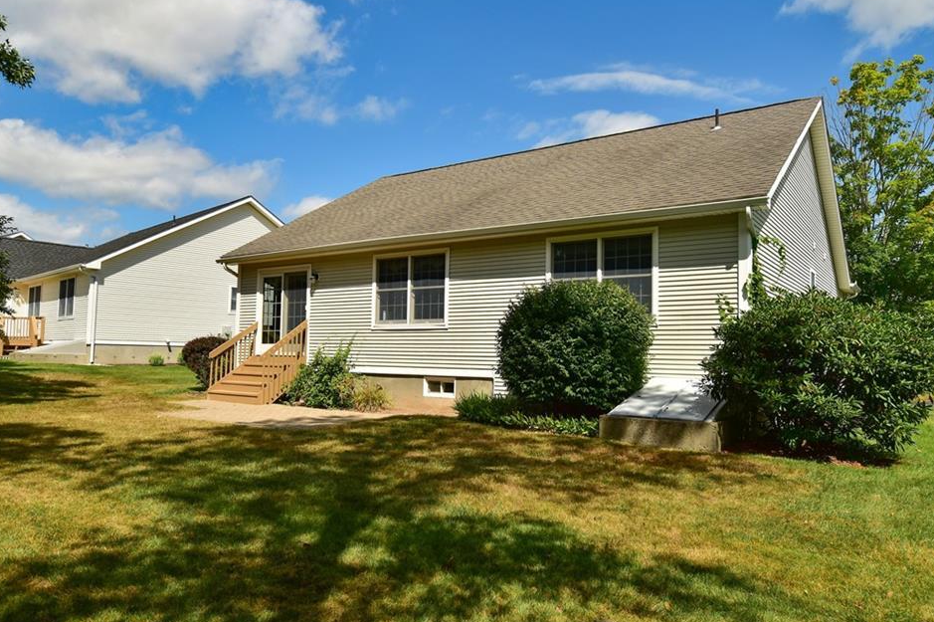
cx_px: 486
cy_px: 299
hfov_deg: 72.5
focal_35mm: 25
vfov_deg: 52.0
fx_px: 636
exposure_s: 1/640
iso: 125
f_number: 6.3
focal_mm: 15
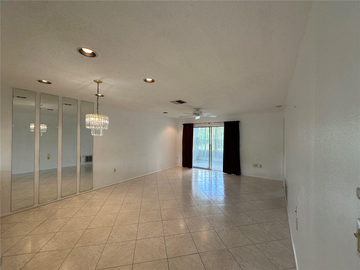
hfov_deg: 102.1
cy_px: 135
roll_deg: -0.8
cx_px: 180
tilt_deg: +0.4
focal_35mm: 14
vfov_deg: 85.7
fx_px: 146
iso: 100
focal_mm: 2.22
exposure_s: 1/120
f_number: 2.2
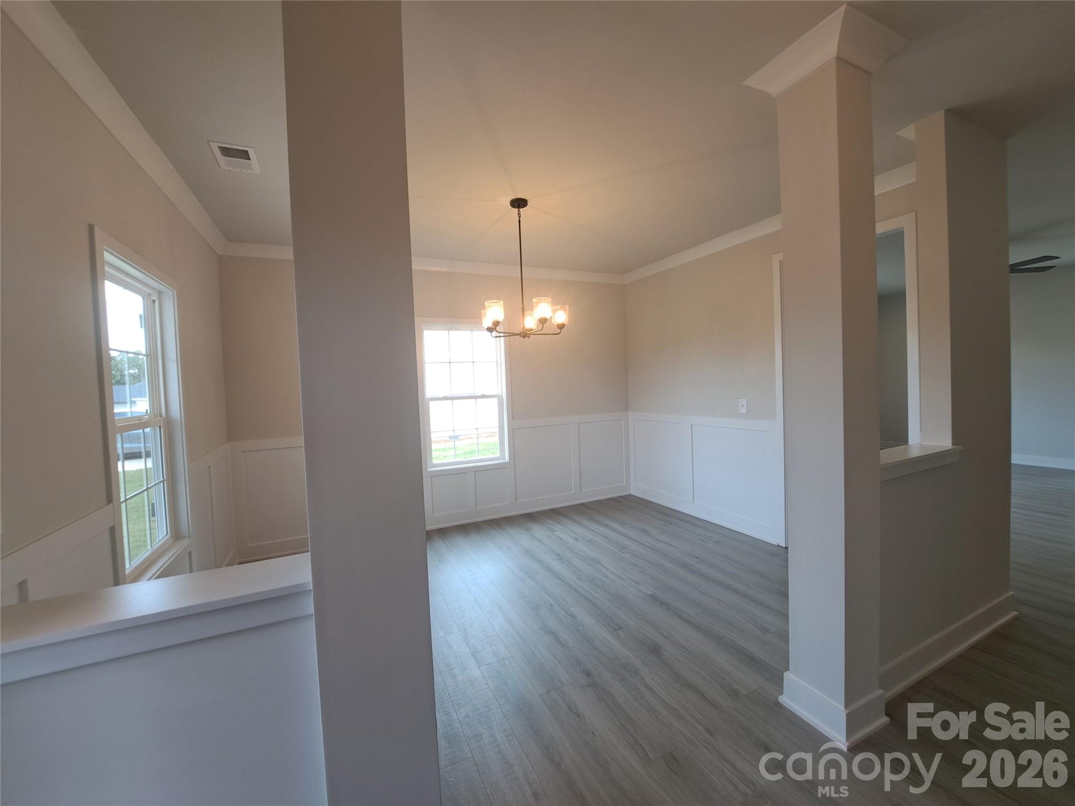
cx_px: 538
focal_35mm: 13
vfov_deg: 89.9
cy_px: 403
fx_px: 404
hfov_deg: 106.2
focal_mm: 1.74
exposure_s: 1/40
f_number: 2.2
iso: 50
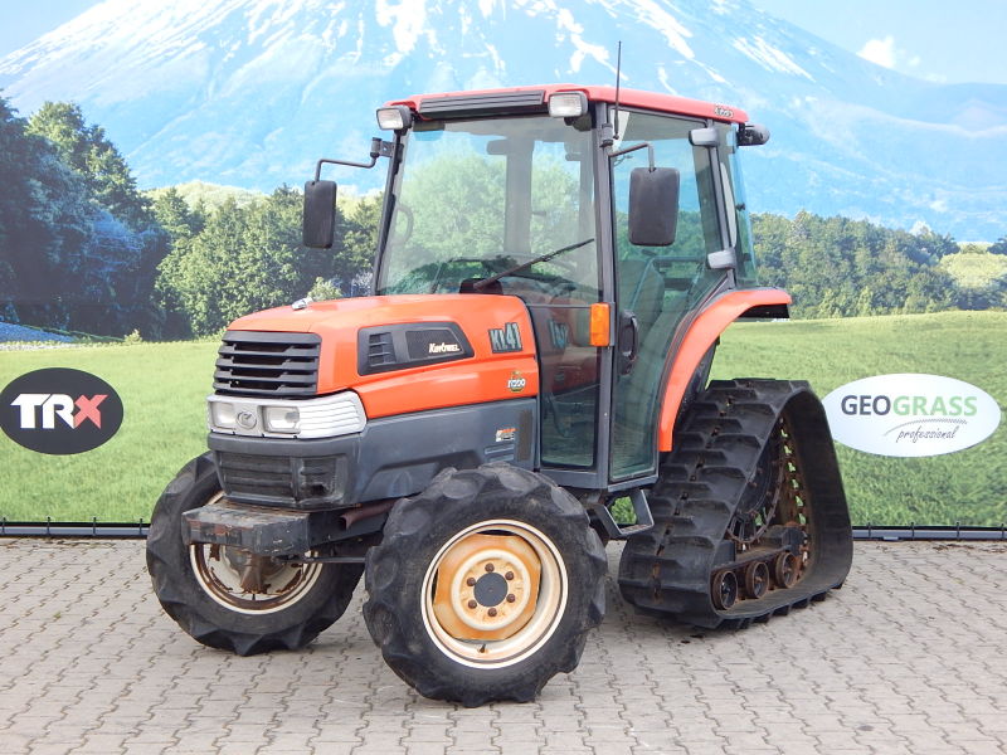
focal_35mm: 54
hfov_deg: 35.5
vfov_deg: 27.0
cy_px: 378
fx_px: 1571
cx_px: 504
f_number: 3.8
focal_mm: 9.7
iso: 125
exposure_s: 1/50
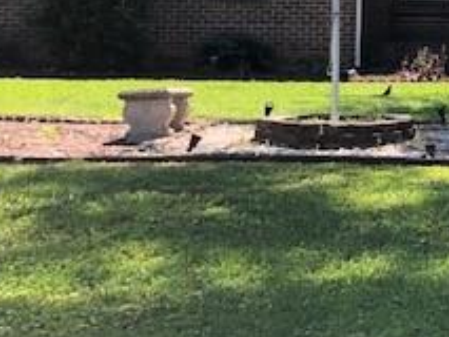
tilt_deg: +1.3
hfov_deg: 20.8
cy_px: 25
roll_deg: -1.0
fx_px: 1090
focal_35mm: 84
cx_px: 609
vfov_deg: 17.3
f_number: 1.8
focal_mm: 3.99
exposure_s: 1/349
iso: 20
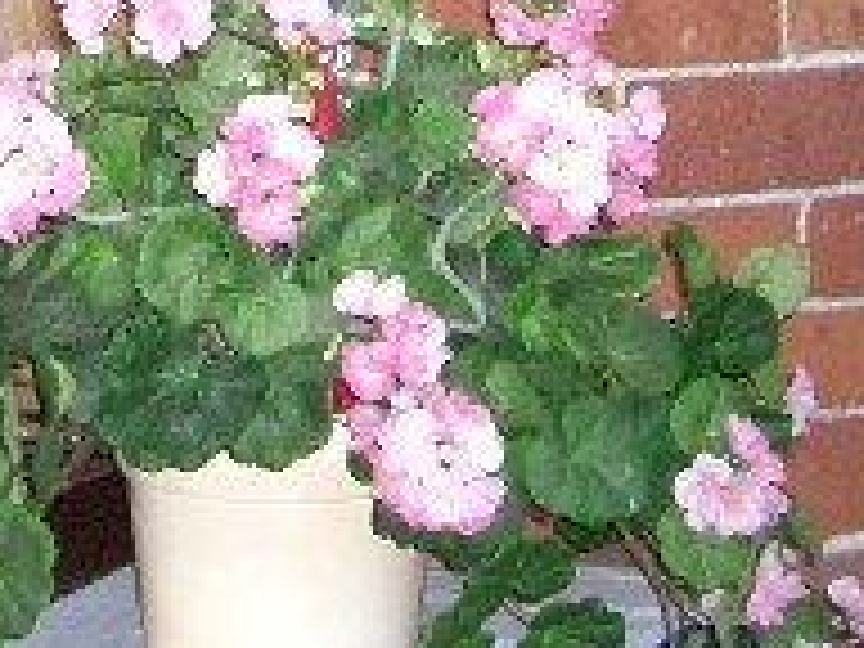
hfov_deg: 11.2
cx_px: -243
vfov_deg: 8.0
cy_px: -806
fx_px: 4318
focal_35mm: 173
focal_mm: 6.2
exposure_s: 1/60
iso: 400
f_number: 2.8
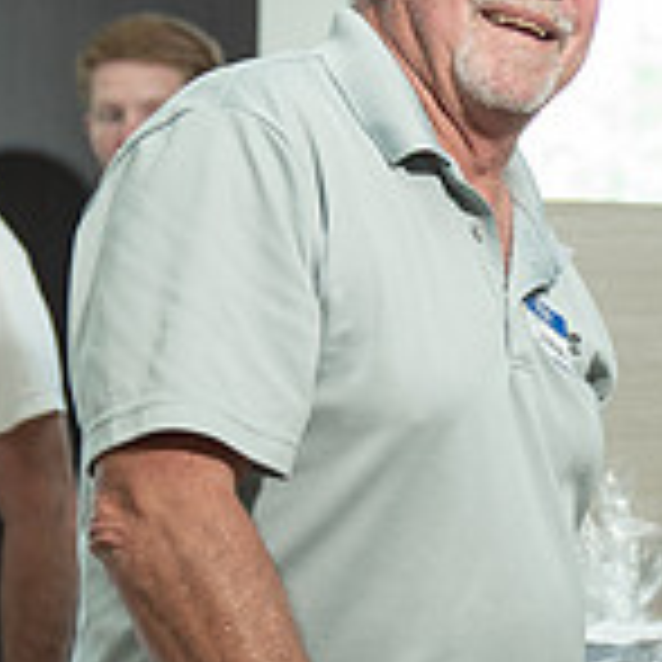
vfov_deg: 11.5
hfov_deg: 11.2
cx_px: 823
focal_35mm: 152
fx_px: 3289
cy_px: 371
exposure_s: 1/200
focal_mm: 41
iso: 800
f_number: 2.8
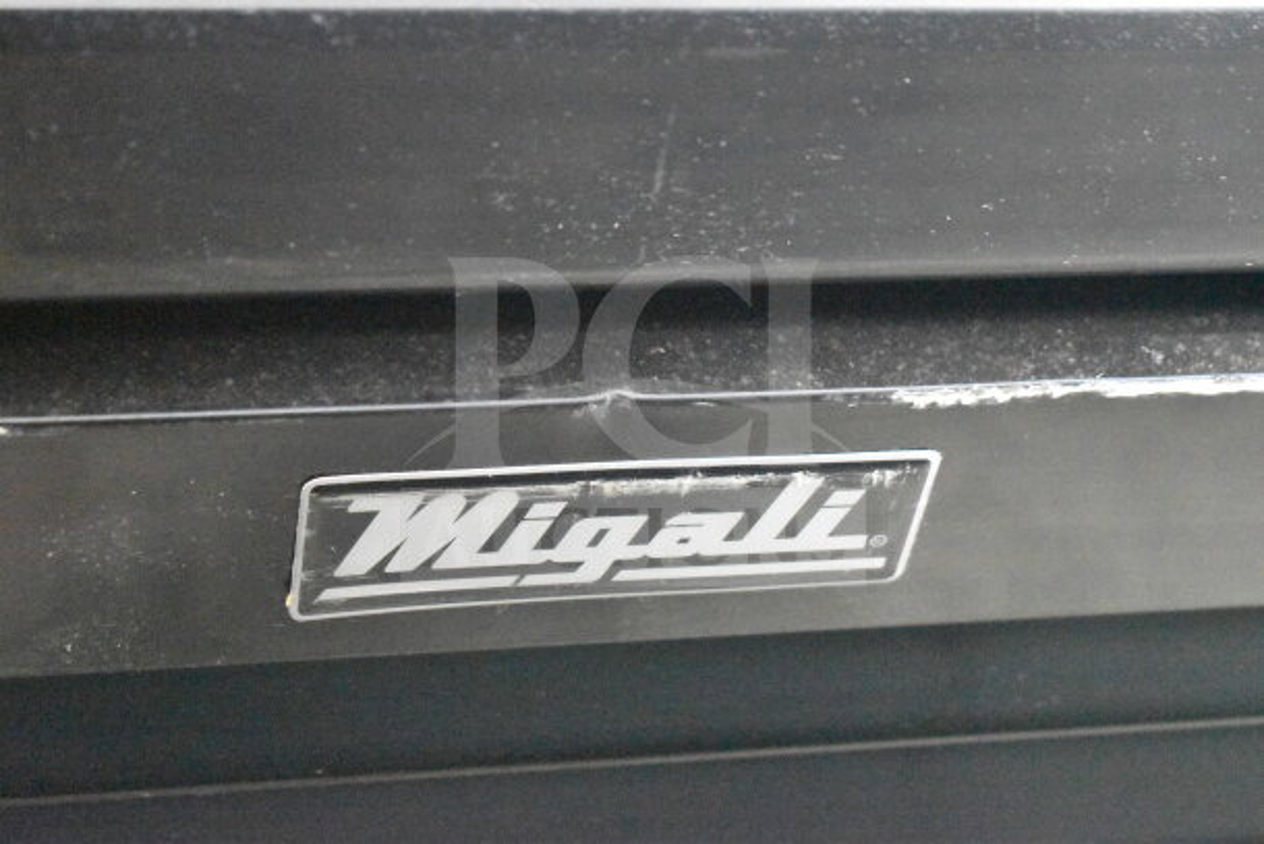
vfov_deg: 16.6
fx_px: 2897
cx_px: 632
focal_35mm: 82
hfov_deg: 24.6
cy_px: 422
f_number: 5.6
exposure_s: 1/50
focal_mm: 55
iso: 25600
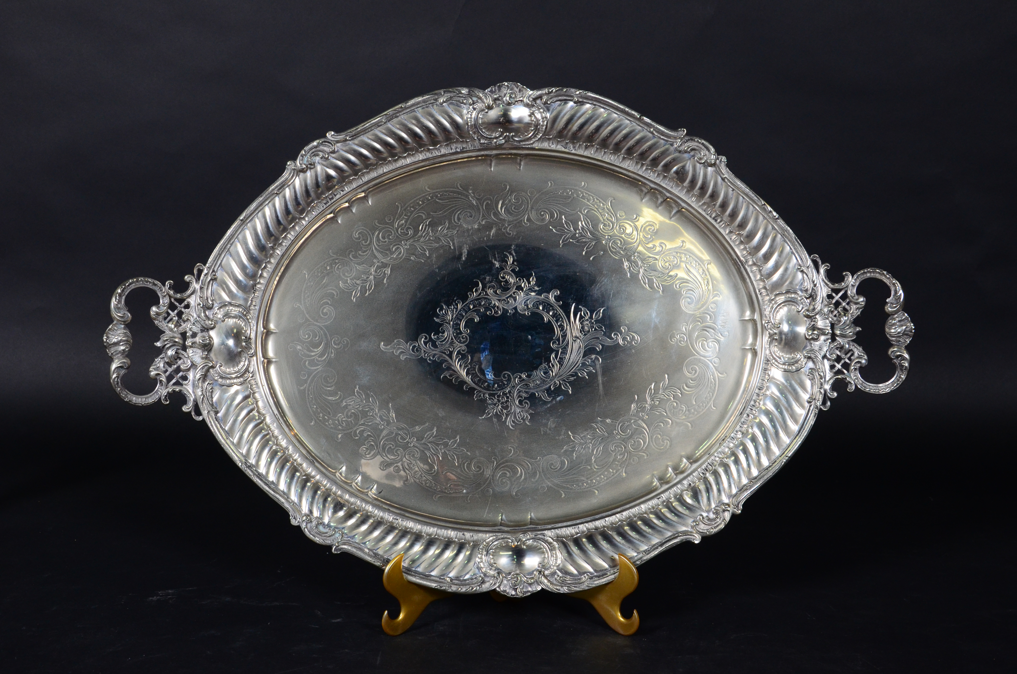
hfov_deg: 46.5
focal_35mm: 42
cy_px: 337
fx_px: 1184
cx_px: 508
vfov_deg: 31.8
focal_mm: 28
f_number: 9
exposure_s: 1/125
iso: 1000
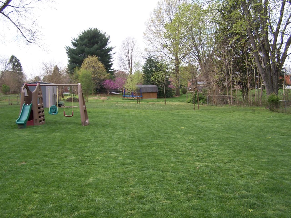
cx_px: 146
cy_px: 109
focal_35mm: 38
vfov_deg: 37.7
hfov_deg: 49.0
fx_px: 319
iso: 80
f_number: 2.8
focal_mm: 6.3
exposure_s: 1/400
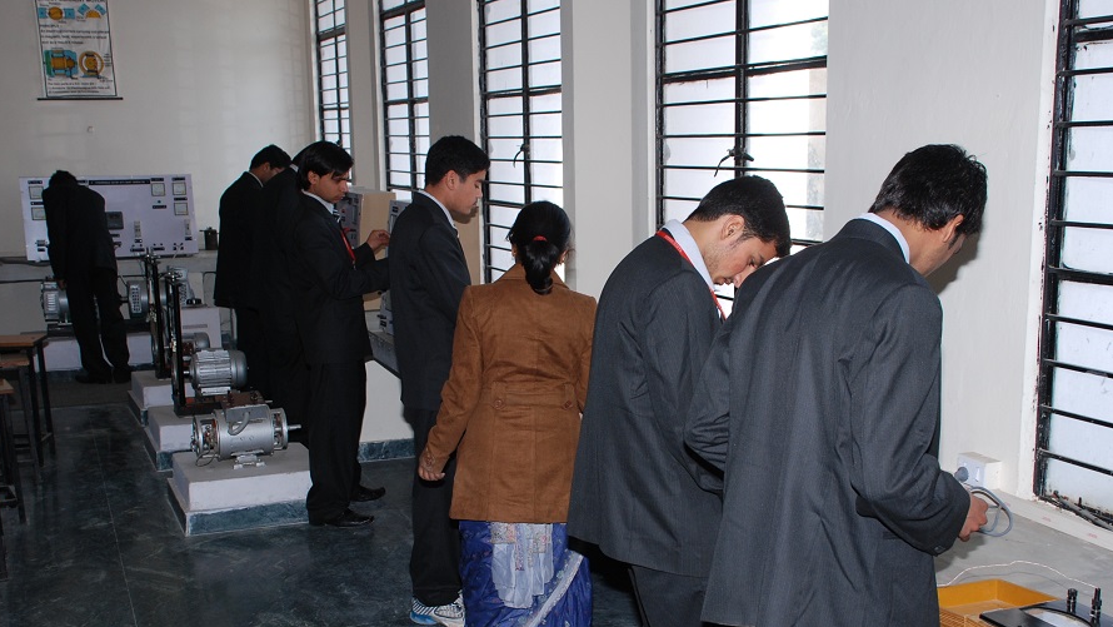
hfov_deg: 48.3
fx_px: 1240
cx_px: 604
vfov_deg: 28.2
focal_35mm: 42
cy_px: 403
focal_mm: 22
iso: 250
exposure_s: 1/125
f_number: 5
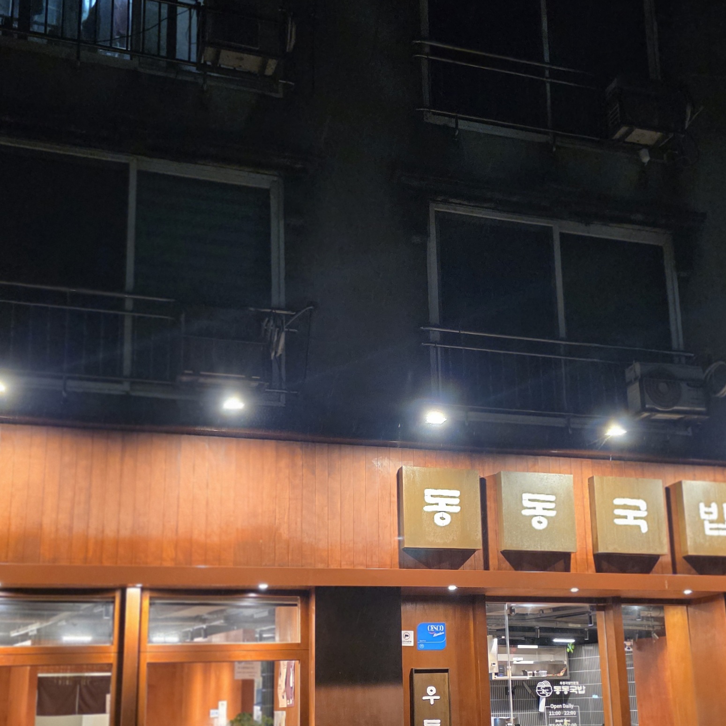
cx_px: 427
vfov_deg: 39.6
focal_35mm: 42
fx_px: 997
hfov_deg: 39.9
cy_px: 484
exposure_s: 1/120
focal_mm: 6.3
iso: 1250
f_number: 1.7
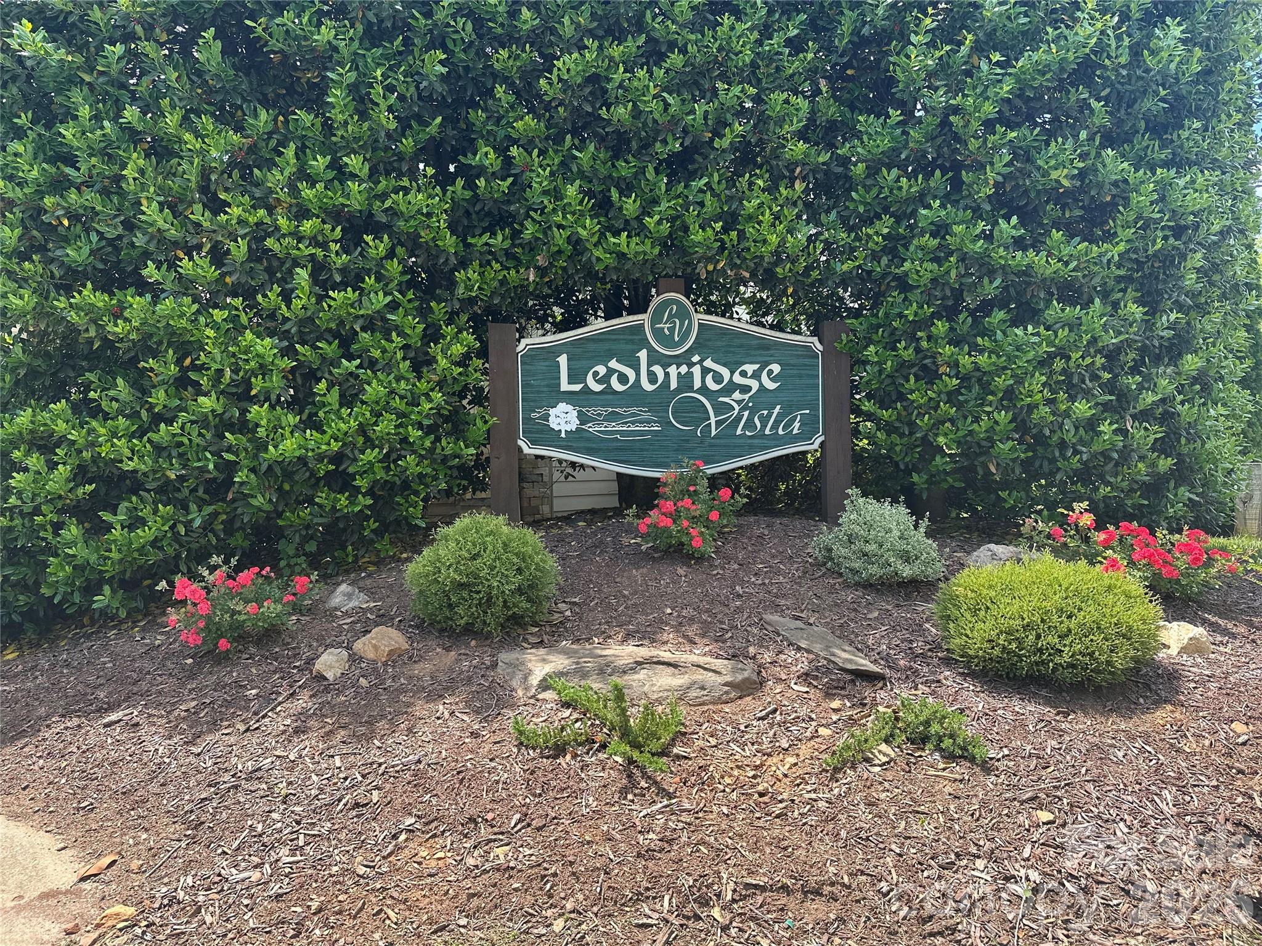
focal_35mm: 24
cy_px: 473
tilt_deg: +0.4
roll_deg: -0.7
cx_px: 631
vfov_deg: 56.8
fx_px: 875
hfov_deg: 71.6
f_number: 1.78
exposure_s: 1/1083
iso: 80
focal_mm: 6.86
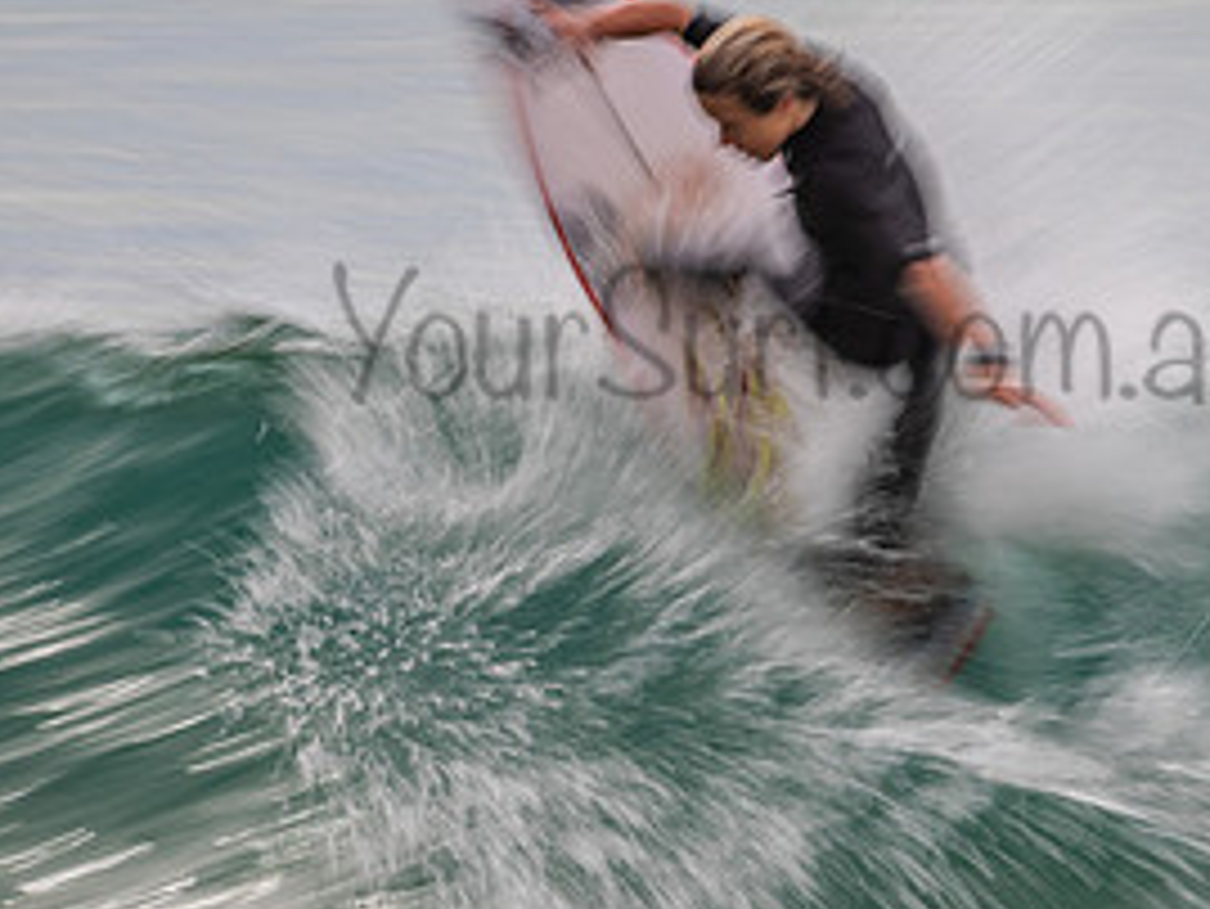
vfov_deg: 1.4
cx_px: 796
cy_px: 295
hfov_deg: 1.9
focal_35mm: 1037
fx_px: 36264
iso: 64
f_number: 16
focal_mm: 500
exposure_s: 1/20
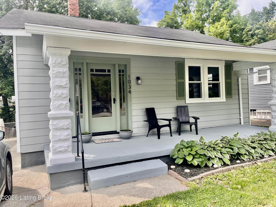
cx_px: 138
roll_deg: +2.2
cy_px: 104
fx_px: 207
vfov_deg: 53.1
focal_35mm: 26
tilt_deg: -0.5
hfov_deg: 67.3
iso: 50
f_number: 1.6
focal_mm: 5.1
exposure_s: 1/858
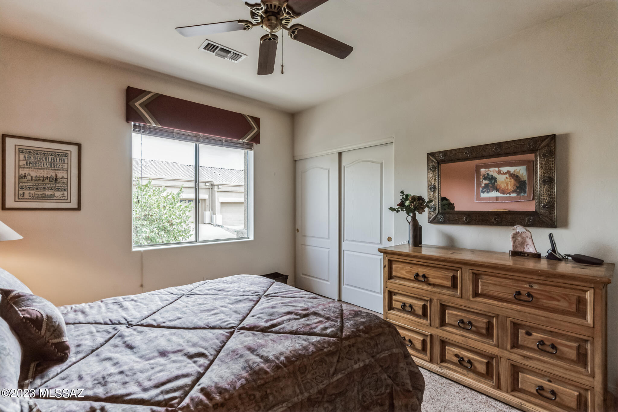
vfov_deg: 73.7
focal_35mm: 16
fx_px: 275
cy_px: 206
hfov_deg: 96.7
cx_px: 309
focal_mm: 16
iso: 320
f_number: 8
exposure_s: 1/60
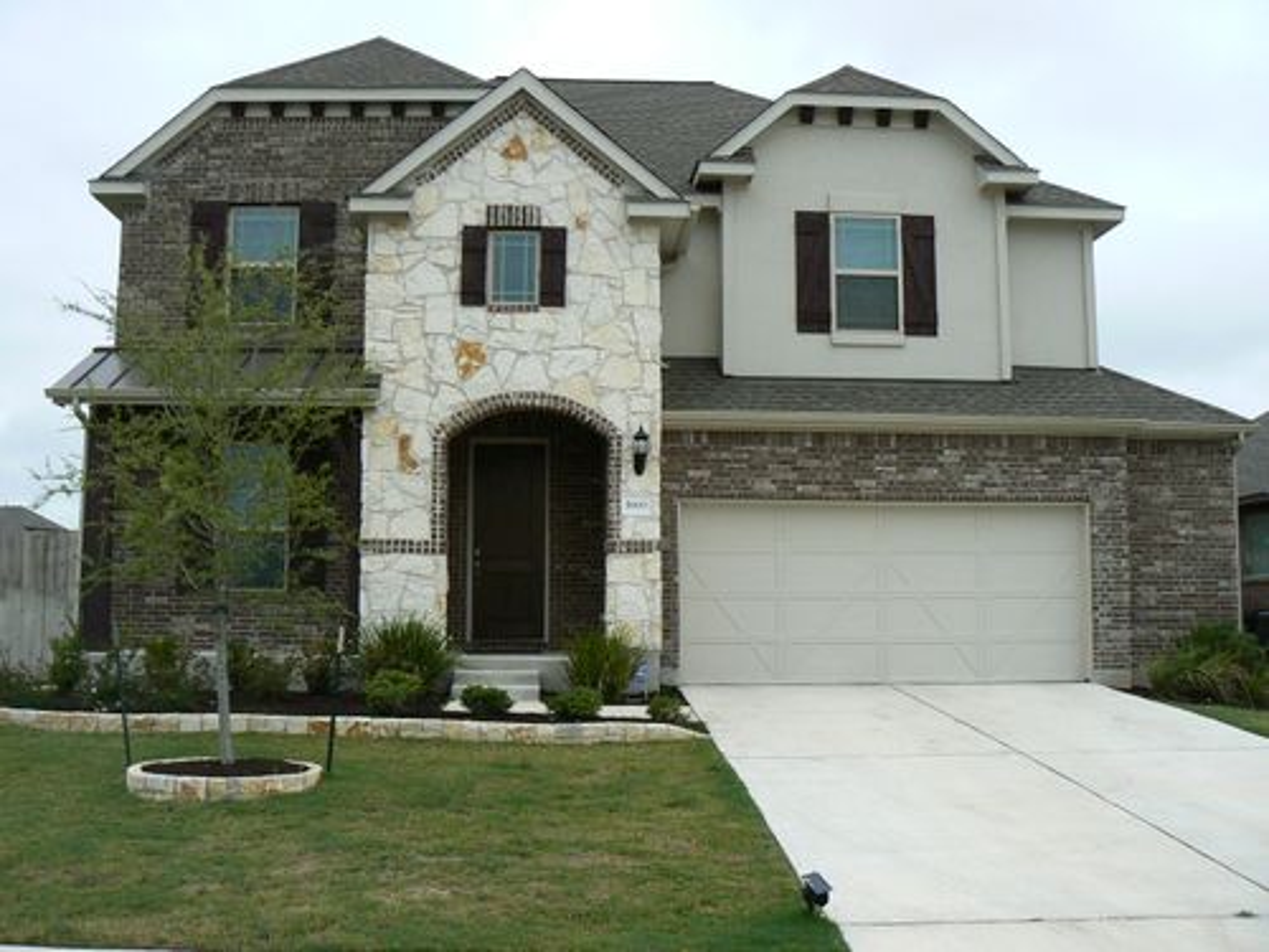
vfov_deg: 39.7
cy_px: 476
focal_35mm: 36
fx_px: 1320
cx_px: 634
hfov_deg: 51.4
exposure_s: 1/1000
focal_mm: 6
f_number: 3.6
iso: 200
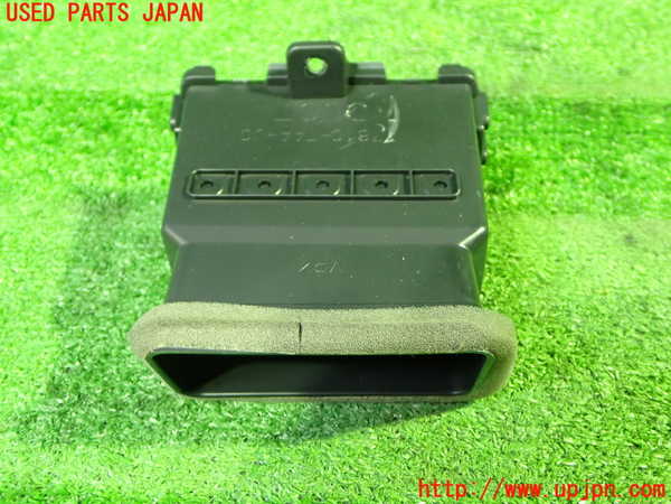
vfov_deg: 39.7
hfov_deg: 51.4
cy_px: 252
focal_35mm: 36
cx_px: 336
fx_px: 698
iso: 800
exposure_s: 1/10
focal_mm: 6.37
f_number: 2.5
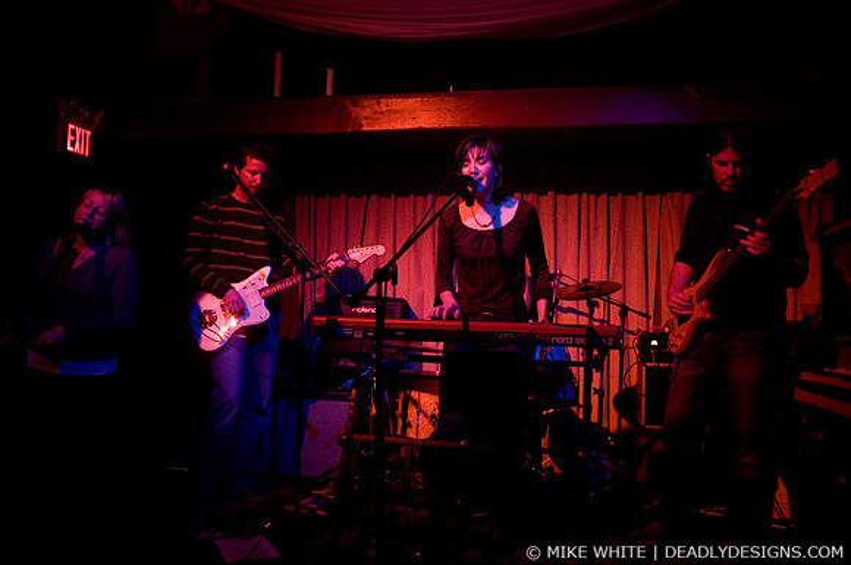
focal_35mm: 30
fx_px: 708
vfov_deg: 43.5
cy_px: 282
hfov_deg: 62.0
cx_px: 426
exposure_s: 1/50
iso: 1250
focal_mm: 20
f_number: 2.8
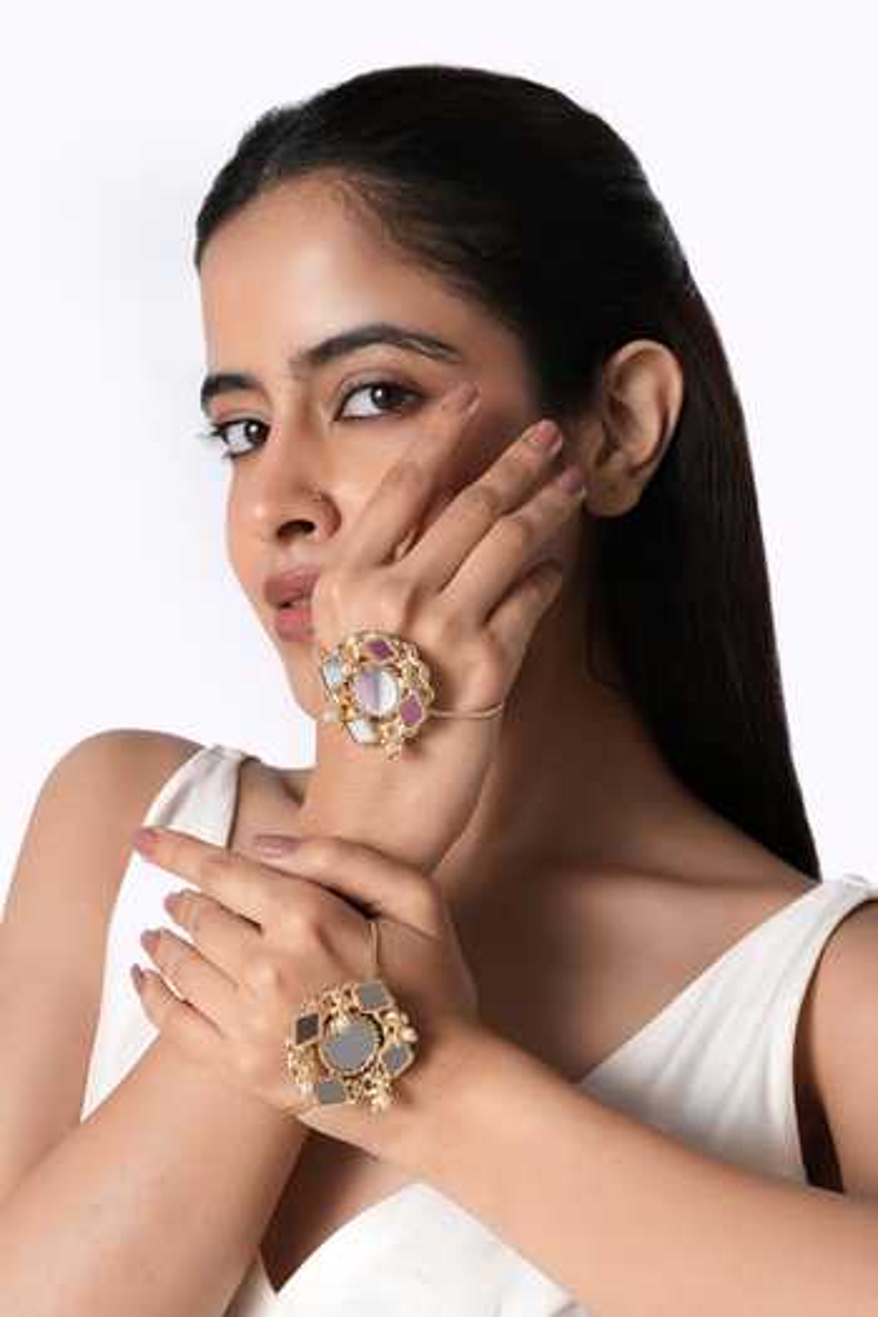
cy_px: 658
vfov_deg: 54.4
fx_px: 1280
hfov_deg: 37.9
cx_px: 439
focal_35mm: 35
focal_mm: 35
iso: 125
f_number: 9.5
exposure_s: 1/125
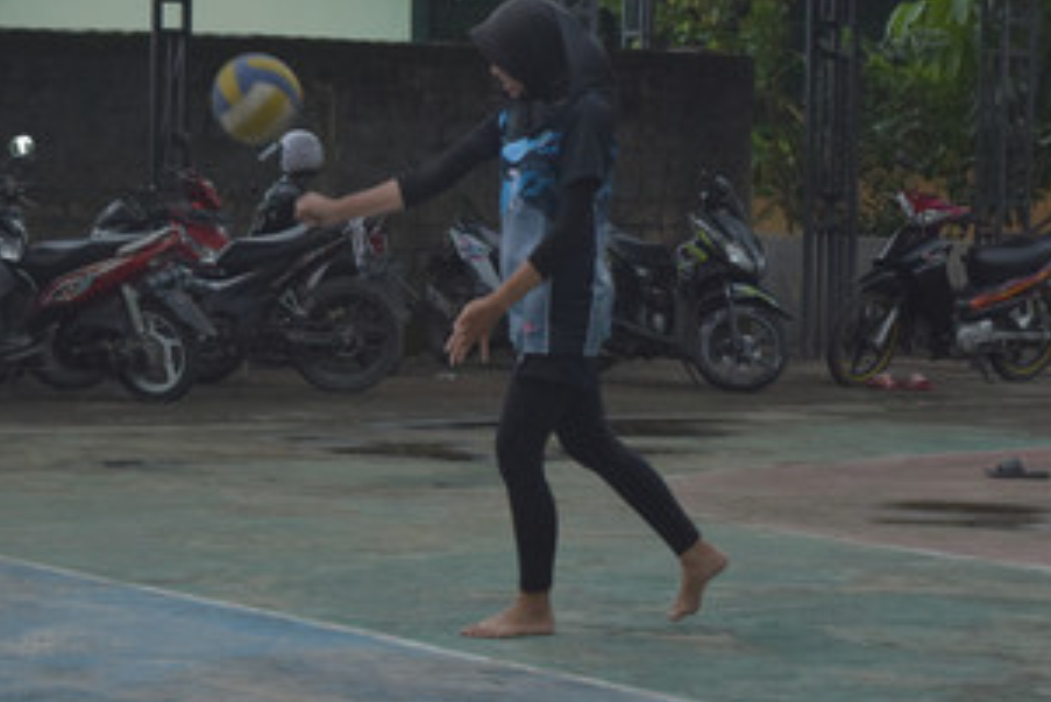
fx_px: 3996
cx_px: 255
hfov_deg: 14.9
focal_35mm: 137
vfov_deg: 10.0
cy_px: 155
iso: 1600
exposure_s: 1/640
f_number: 5.6
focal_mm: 55
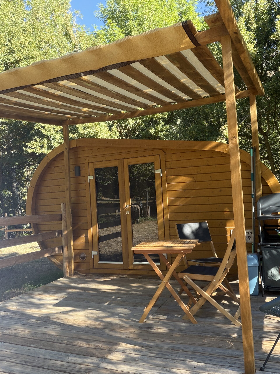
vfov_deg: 60.0
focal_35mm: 30
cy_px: 187
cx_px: 140
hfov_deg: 46.8
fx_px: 324
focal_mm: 2.71
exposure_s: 1/185
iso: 25
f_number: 1.9
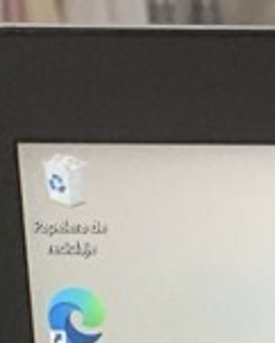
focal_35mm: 215
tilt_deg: -25.2
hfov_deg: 6.6
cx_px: 780
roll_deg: -0.4
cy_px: 1049
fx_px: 2185
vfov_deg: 7.7
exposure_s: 1/60
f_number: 1.8
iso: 64
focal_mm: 4.25
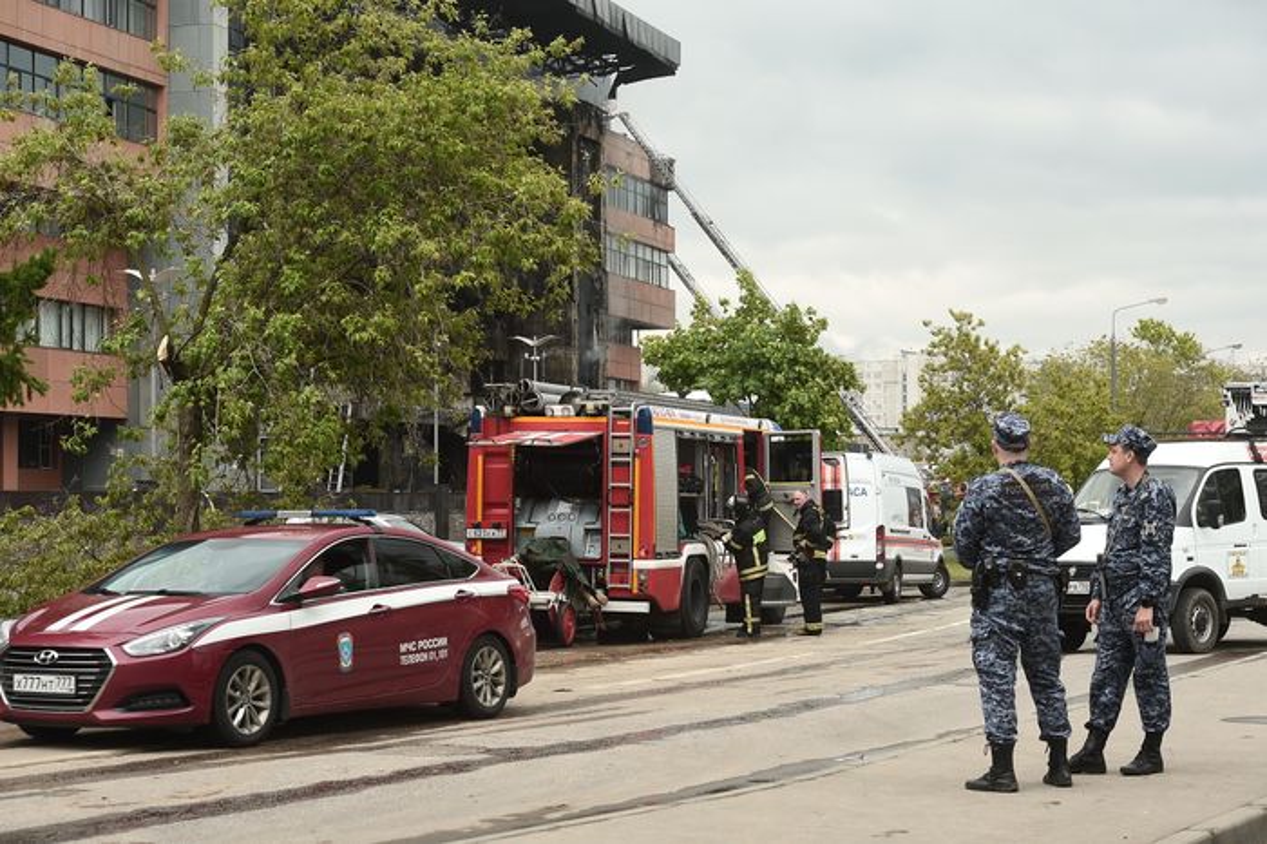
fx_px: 2462
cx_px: 634
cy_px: 422
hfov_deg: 28.9
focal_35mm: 70
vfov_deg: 19.4
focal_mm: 70
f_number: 7.1
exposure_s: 1/320
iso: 400
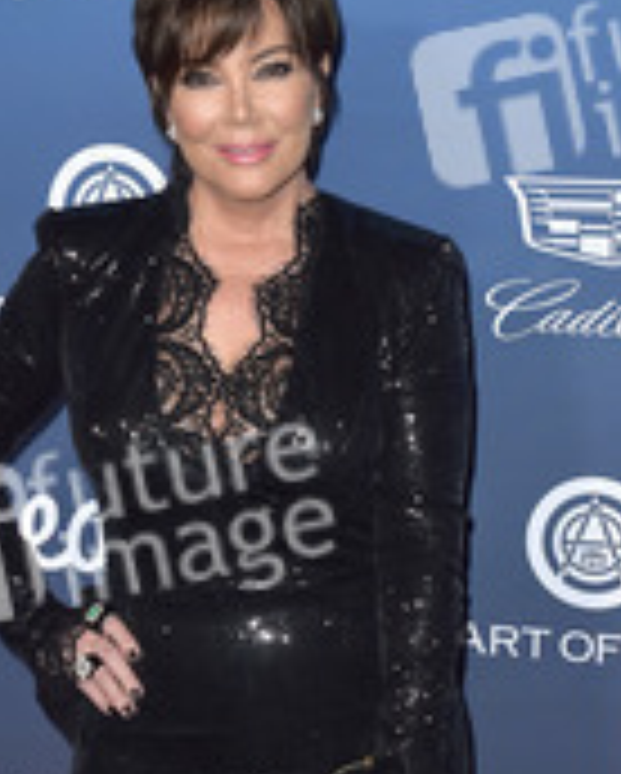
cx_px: 236
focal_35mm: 109
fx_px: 2500
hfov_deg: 14.1
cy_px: 756
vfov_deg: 17.2
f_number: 5.6
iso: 250
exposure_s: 1/250
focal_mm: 50
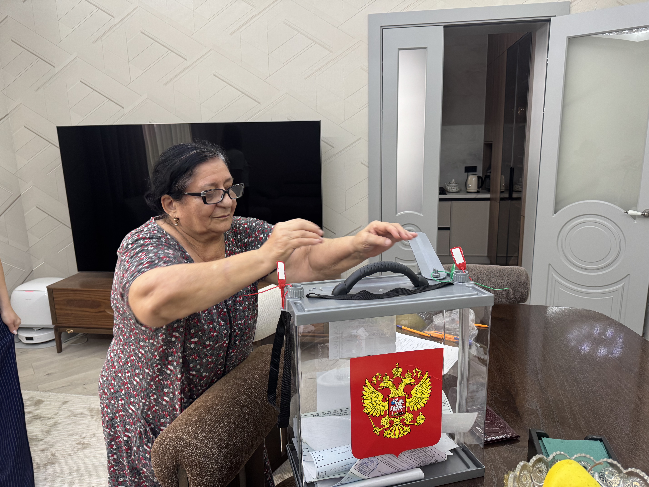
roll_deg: +1.8
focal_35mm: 24
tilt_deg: -12.1
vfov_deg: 56.8
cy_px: 244
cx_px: 324
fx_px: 450
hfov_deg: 71.6
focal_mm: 6.76
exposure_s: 1/50
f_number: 1.78
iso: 160
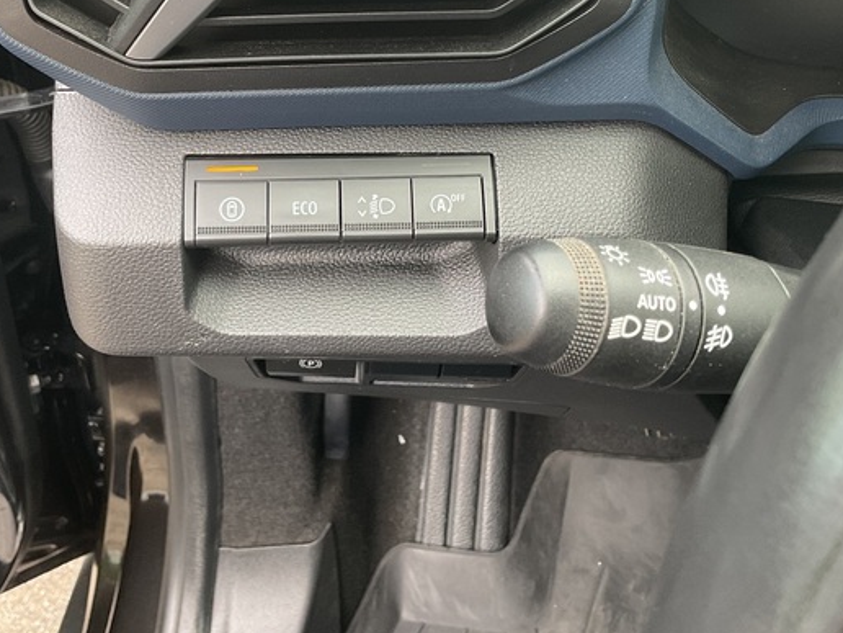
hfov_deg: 42.1
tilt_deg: -44.7
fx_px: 1096
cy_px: 165
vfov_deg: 31.7
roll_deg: -2.4
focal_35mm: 45
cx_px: 395
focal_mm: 3
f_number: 1.8
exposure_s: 1/120
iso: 64
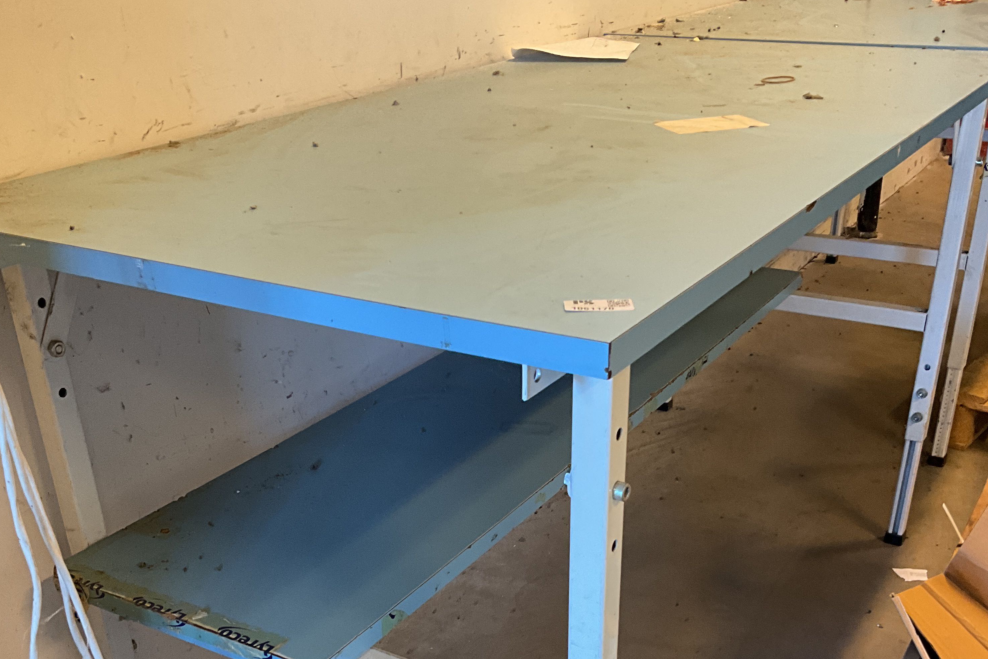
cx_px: 500
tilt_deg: -30.5
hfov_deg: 47.4
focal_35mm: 41
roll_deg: +1.7
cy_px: 564
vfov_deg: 31.4
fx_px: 1125
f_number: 1.8
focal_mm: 3
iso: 80
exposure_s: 1/60
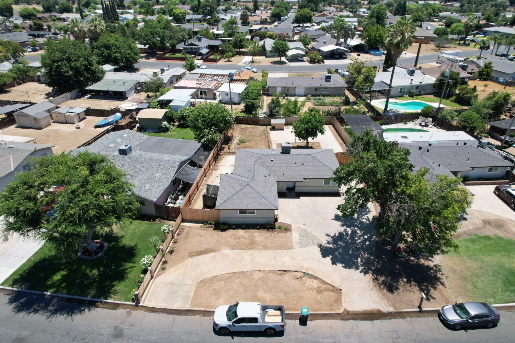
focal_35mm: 22
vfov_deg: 57.2
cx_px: 258
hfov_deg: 78.6
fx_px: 315
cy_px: 172
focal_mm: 8.38
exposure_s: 1/1600
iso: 120
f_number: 2.8
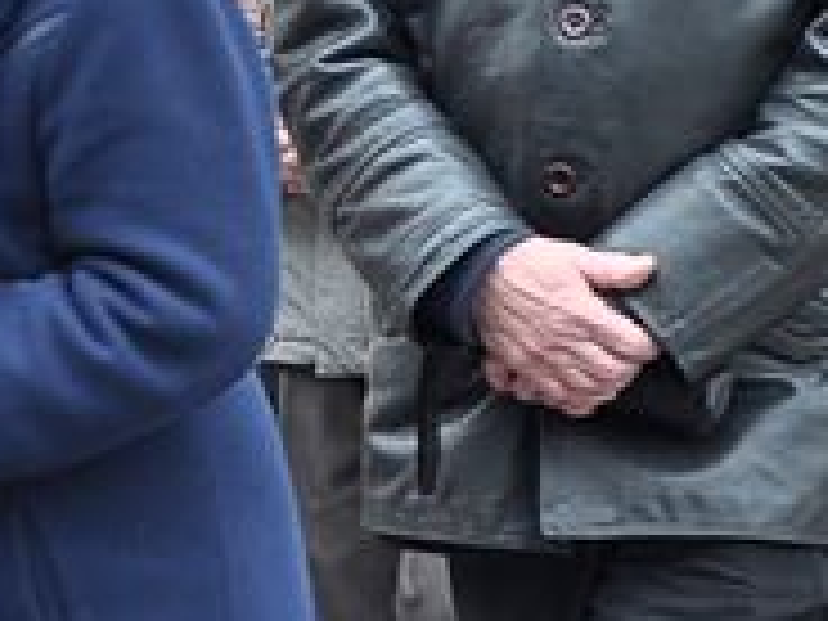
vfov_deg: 3.2
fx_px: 11147
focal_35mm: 466
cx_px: 904
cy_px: 173
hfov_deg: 4.2
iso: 320
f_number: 5.3
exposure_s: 1/250
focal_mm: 70
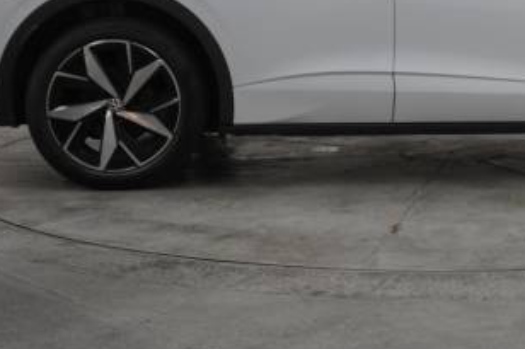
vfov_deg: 16.5
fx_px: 1181
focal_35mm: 81
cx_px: 426
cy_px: -2
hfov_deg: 24.6
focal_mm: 26
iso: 1250
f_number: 4.5
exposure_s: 1/200
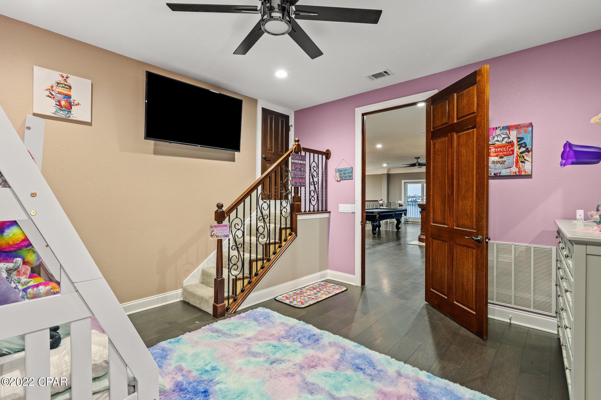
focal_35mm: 17
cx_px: 300
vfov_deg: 70.4
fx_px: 284
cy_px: 200
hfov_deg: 93.3
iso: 1600
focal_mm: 17
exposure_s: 1/1.25
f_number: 7.1
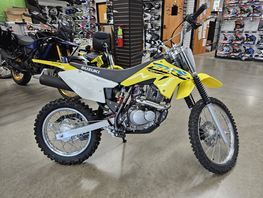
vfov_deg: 58.9
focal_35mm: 23
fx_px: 175
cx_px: 132
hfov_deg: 73.9
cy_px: 99
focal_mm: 6.3
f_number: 1.7
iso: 500
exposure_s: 1/120
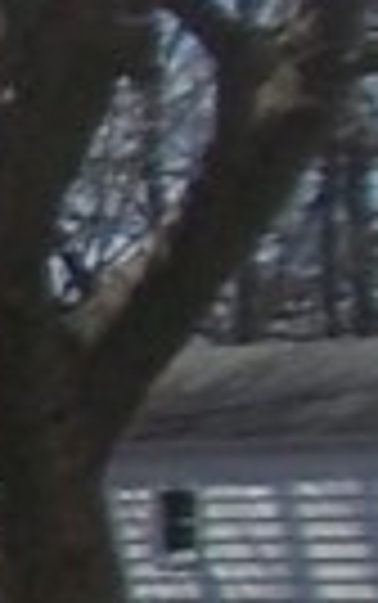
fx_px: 3865
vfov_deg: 8.9
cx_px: -1724
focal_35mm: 235
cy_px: 513
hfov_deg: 4.5
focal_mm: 4.1
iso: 80
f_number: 3.3
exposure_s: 1/1000
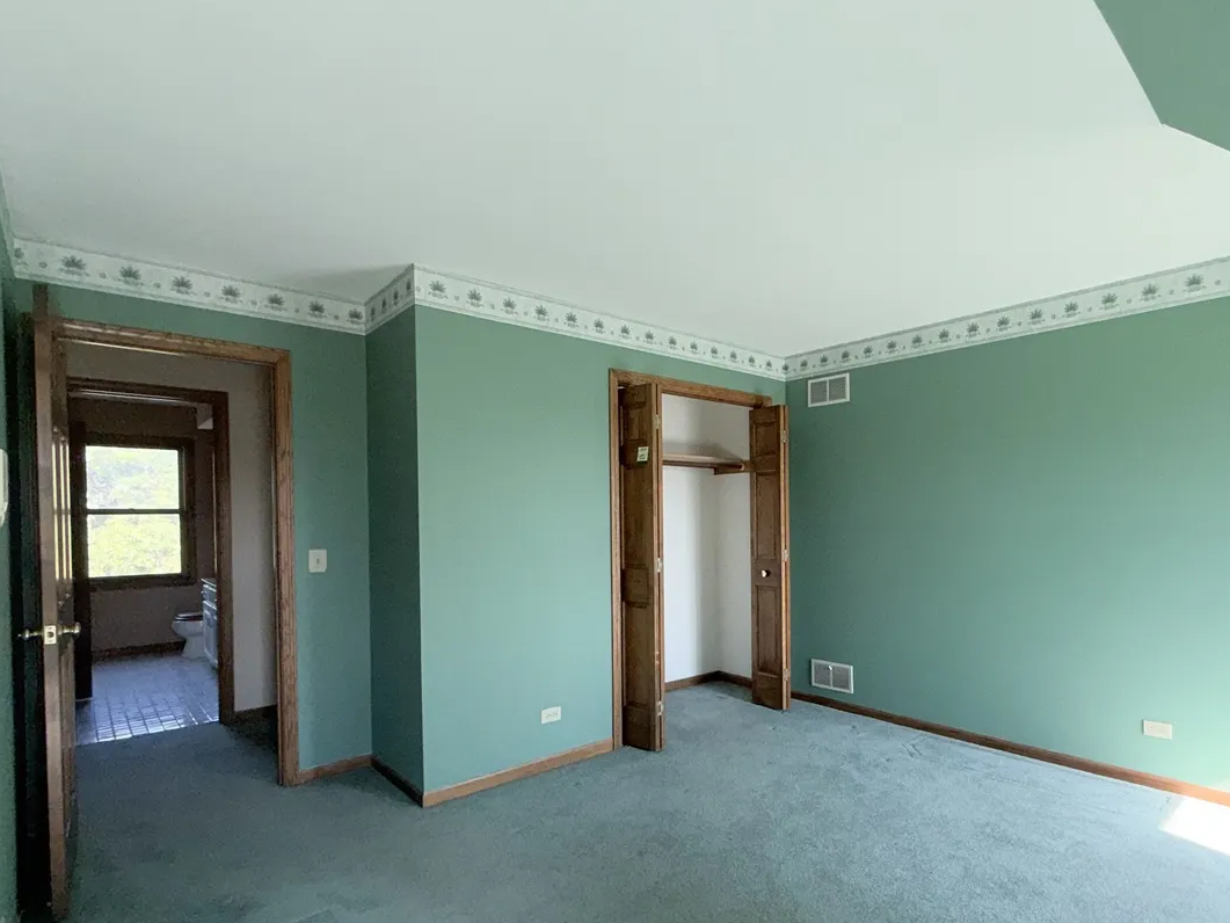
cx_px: 735
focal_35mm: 19
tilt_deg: -1.6
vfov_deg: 68.4
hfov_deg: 83.7
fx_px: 675
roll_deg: +0.5
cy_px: 526
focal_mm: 2.22
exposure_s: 1/121
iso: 32
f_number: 2.2
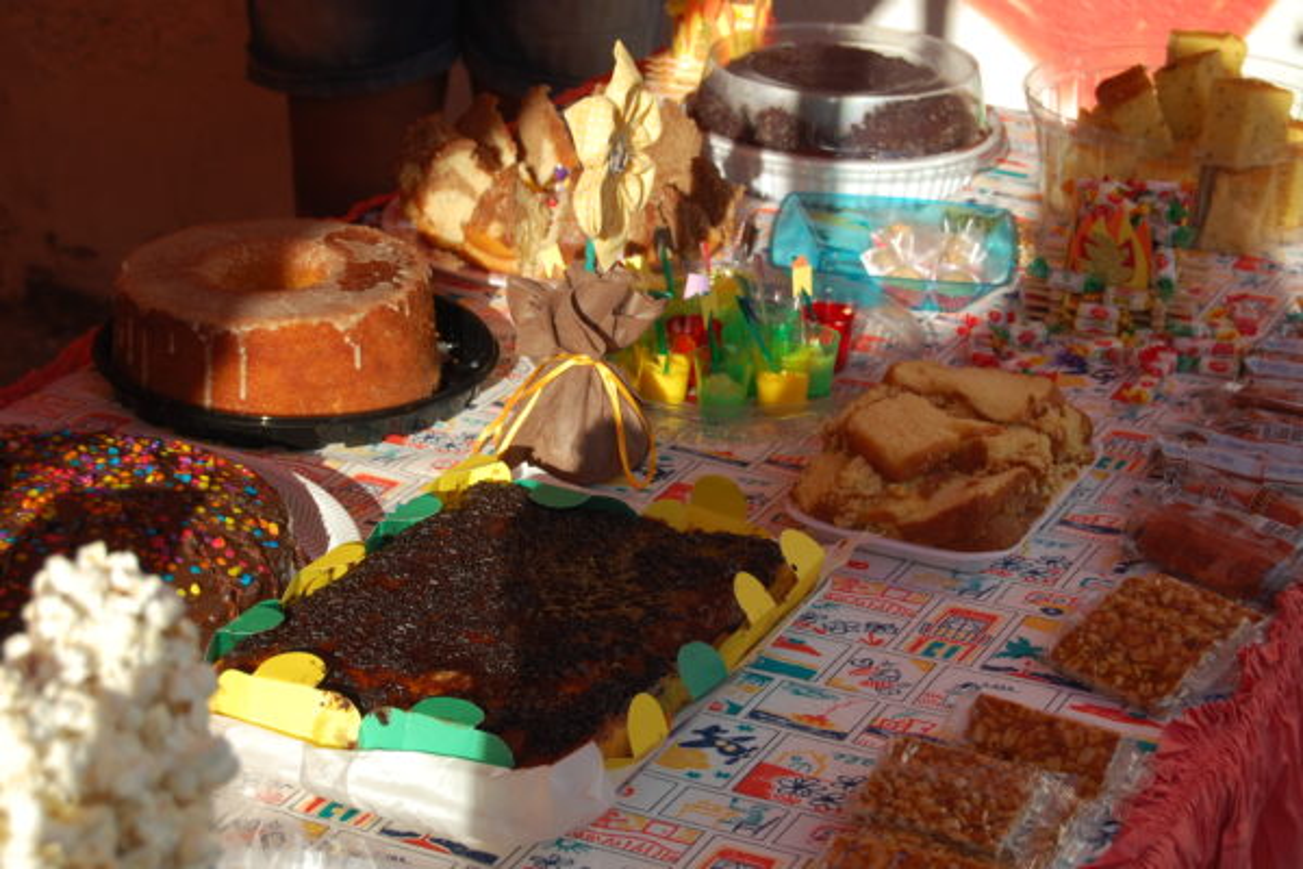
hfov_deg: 26.0
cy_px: 434
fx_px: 2823
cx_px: 652
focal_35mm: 78
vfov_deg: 17.5
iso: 200
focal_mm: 52
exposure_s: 1/320
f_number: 9
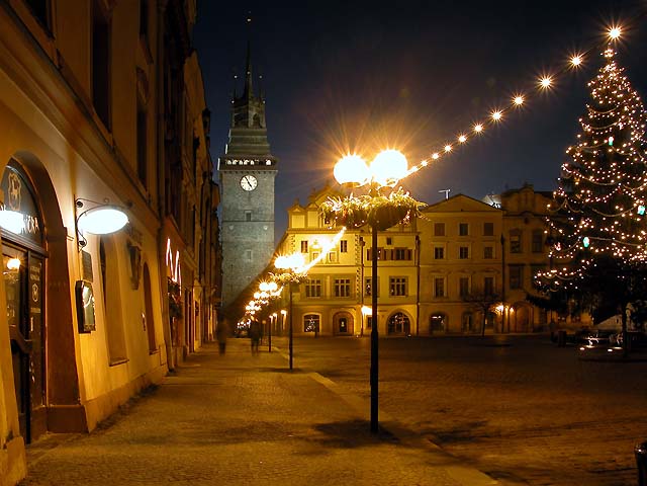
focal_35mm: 35
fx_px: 654
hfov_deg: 52.6
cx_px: 324
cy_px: 243
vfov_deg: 40.7
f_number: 8
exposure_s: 4
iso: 100
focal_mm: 9
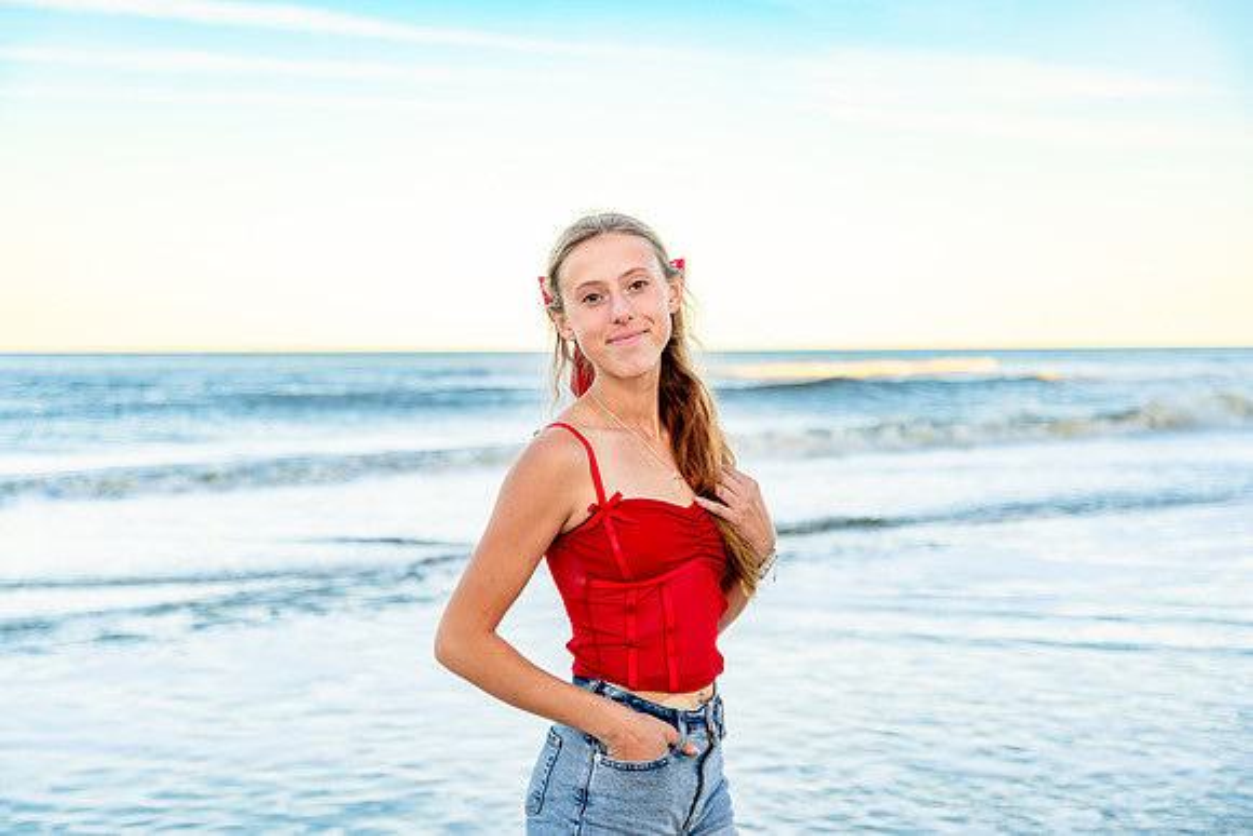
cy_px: 418
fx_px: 1977
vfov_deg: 23.9
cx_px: 626
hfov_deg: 35.2
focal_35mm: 57
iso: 64
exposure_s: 1/250
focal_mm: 56
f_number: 2.8
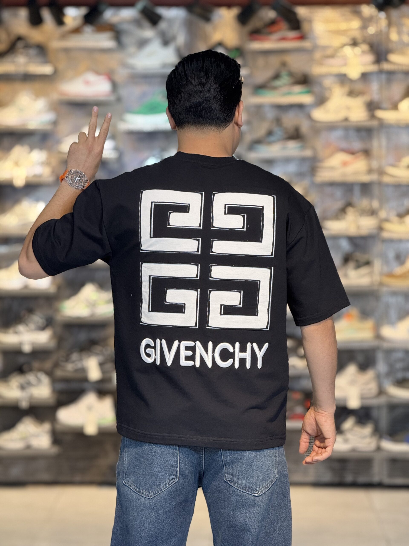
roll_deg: -0.1
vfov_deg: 16.4
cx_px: 204
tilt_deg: -1.8
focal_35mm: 120
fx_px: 1890
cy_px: 273
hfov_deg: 12.3
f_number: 2.8
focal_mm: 15.66
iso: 250
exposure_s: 1/100
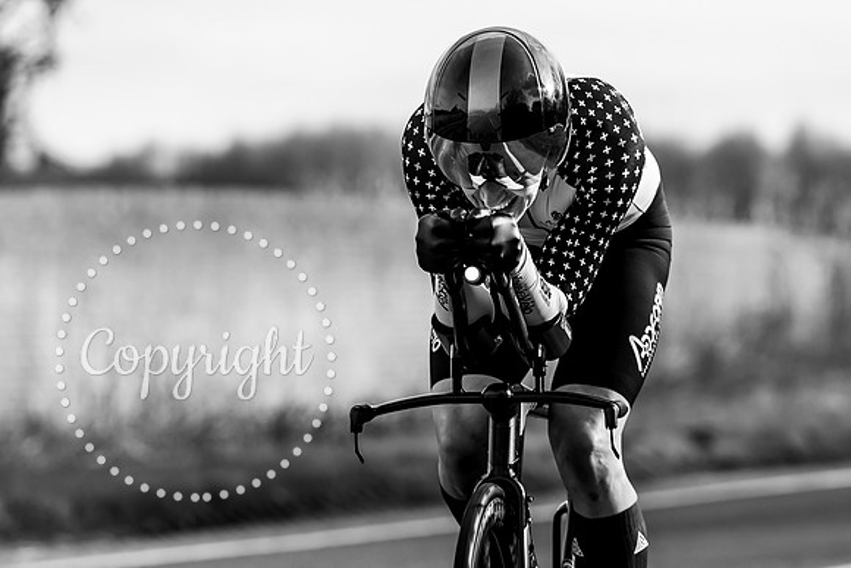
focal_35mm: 331
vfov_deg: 4.2
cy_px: 253
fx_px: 7819
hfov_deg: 6.2
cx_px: 454
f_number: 4
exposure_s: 1/800
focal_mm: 158
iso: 160
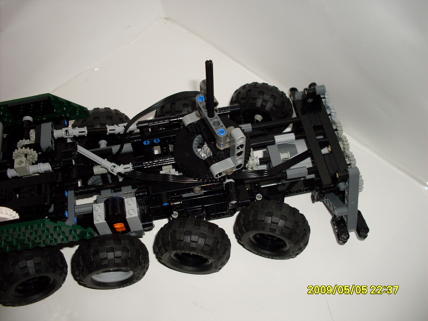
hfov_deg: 49.0
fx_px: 470
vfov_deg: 37.7
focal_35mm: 38
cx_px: 214
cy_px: 160
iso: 100
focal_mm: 6.3
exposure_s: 1/45
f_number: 2.8
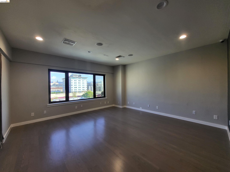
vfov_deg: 89.9
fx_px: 86
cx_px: 115
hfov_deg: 106.2
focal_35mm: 13
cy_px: 86
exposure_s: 1/60
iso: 200
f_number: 2.2
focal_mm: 1.74
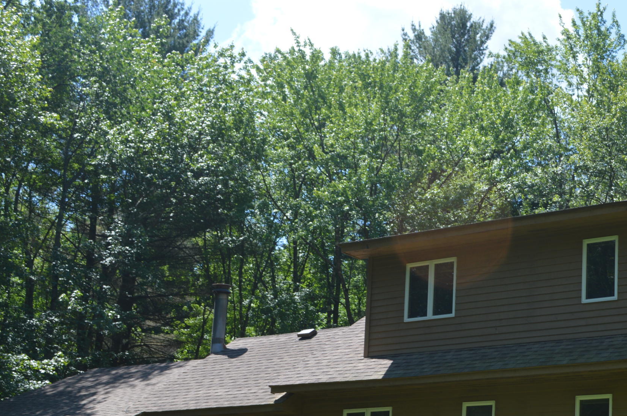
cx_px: 513
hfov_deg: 30.2
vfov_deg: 20.5
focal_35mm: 65
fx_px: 1131
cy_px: 371
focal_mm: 24
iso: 100
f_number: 6.3
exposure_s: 1/160
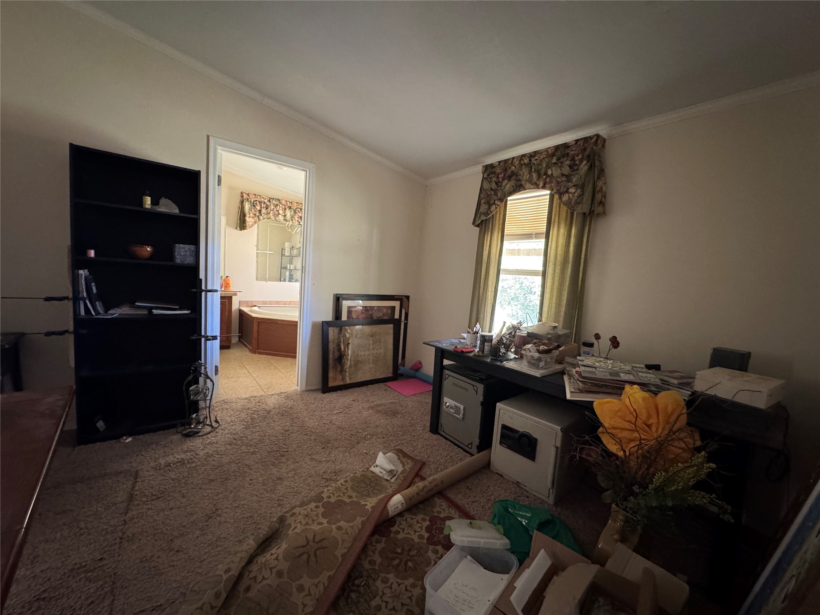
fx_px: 332
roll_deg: -4.6
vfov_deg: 85.7
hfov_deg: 102.1
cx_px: 410
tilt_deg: -6.3
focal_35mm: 14
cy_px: 308
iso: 800
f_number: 2.2
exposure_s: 1/60
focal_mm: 2.22
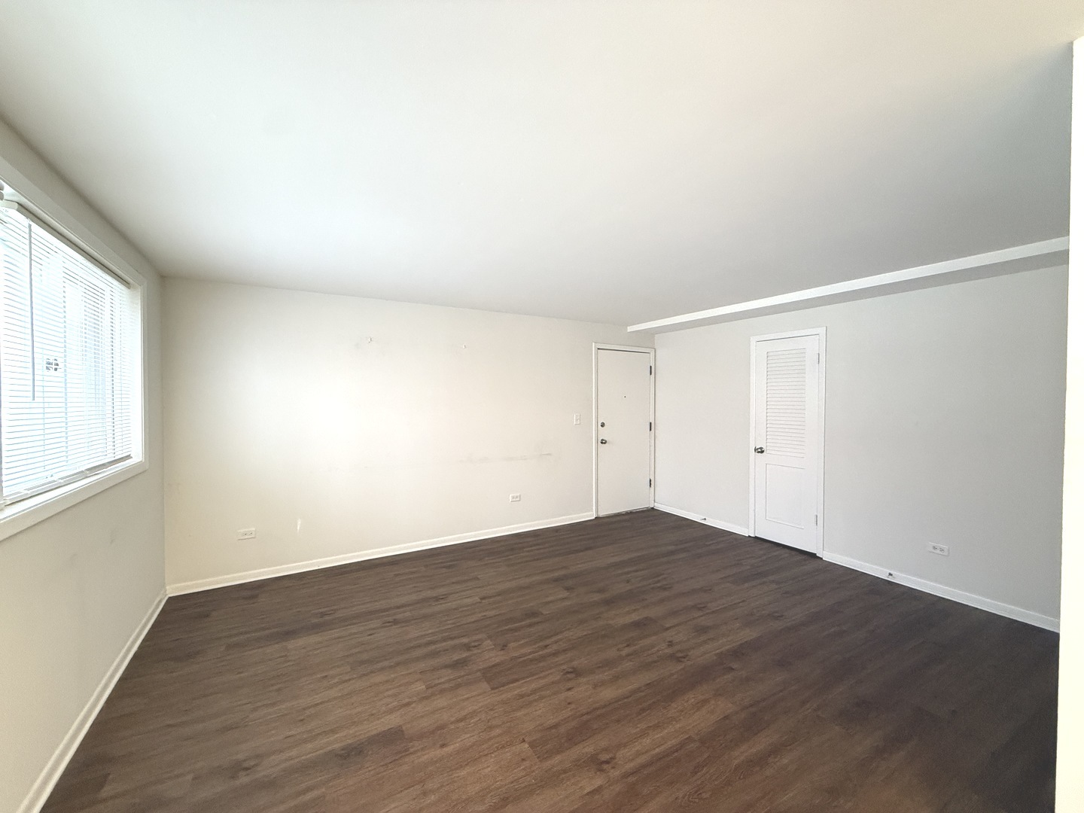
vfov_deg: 85.7
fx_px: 438
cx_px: 542
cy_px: 406
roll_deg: -0.6
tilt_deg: -0.8
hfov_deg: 102.1
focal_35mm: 14
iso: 320
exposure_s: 1/60
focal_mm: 2.22
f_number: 2.2
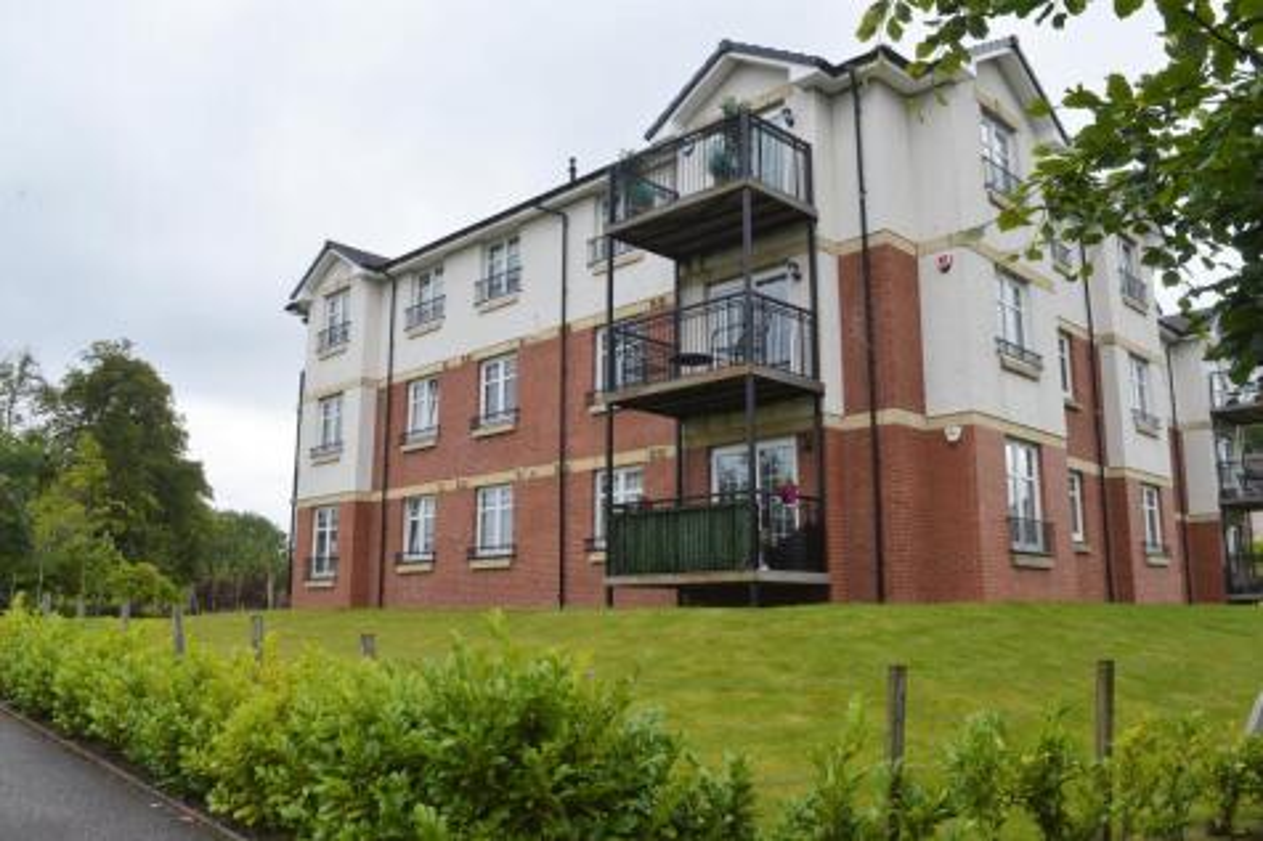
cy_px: 420
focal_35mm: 30
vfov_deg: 43.6
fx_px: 1052
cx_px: 632
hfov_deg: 61.9
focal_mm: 20
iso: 100
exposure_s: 1/160
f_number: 7.1
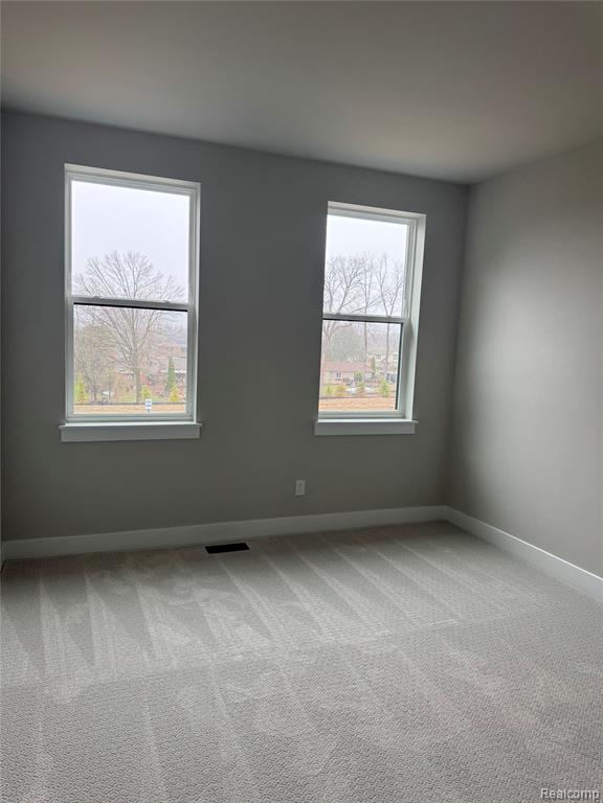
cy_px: 402
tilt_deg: -4.4
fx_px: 557
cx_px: 302
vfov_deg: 71.6
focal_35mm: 24
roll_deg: -1.6
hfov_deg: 56.8
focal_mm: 6.76
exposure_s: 1/121
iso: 100
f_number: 1.78
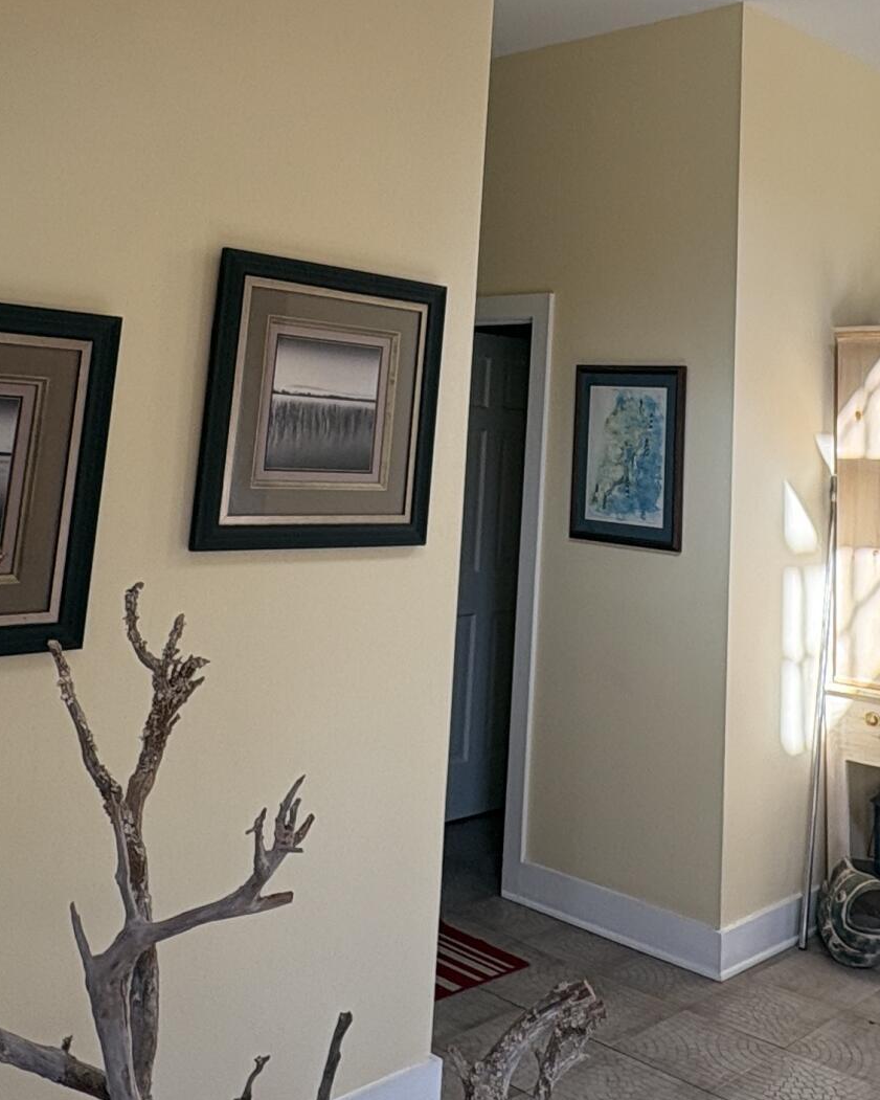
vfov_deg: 44.8
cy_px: 237
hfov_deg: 37.8
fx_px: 1269
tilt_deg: +9.8
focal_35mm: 39
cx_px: 591
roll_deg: -2.6
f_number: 2.2
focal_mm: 2.22
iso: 64
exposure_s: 1/141
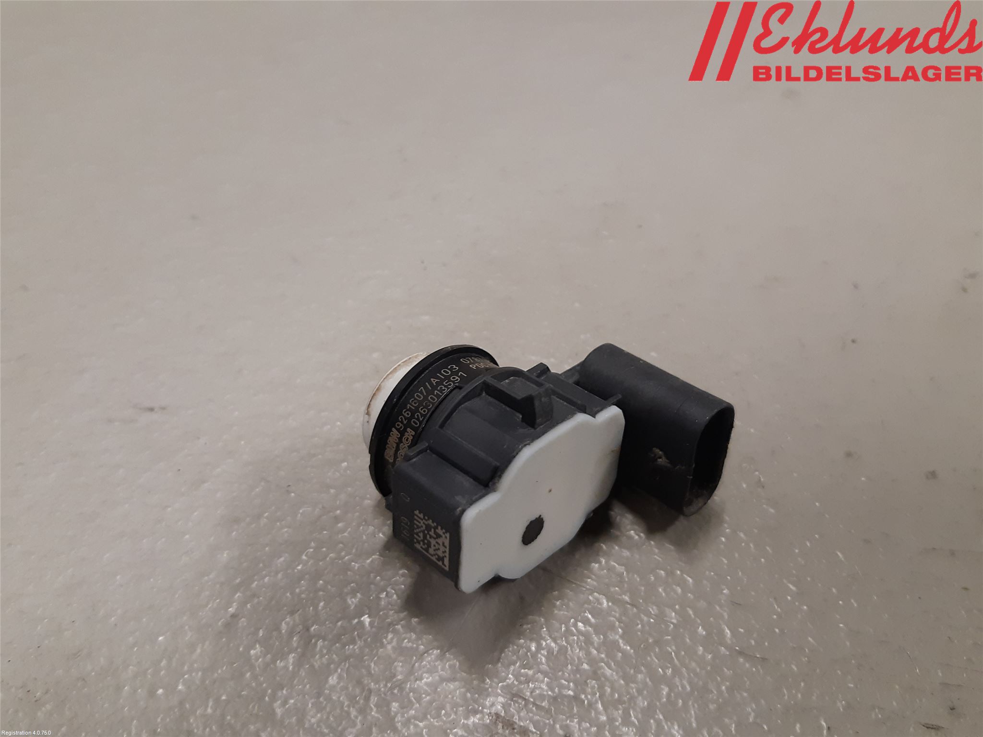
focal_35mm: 26
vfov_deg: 53.1
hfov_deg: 67.3
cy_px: 368
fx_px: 738
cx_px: 492
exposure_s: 1/50
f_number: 1.7
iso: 160
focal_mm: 3.93
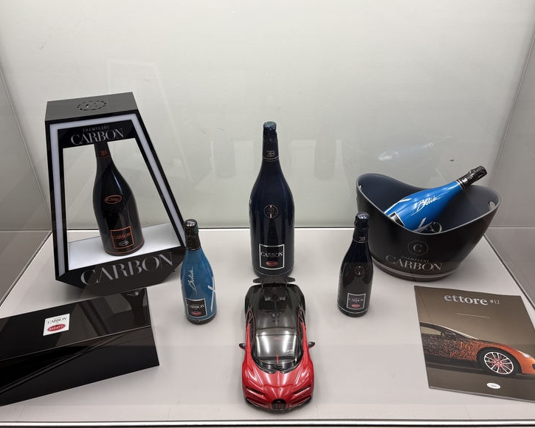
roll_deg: +1.6
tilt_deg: -32.4
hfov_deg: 62.2
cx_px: 263
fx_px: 443
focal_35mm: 28
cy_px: 212
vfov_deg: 51.5
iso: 80
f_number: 1.6
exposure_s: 1/100
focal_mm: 5.96
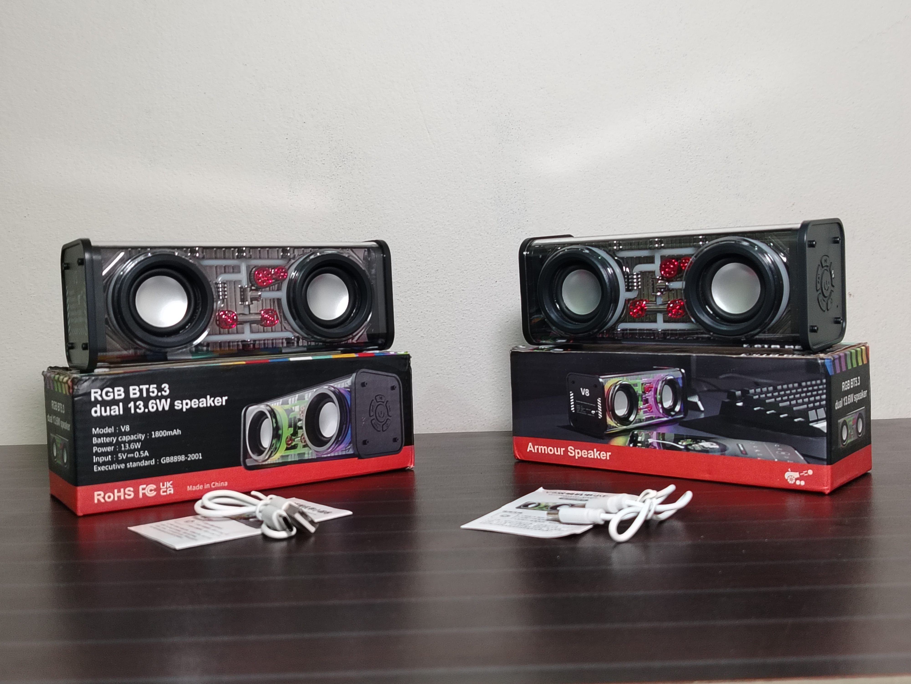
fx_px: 974
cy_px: 342
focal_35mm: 37
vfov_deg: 38.7
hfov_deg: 50.1
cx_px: 456
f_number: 1.75
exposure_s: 1/33.3
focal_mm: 5.25
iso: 674
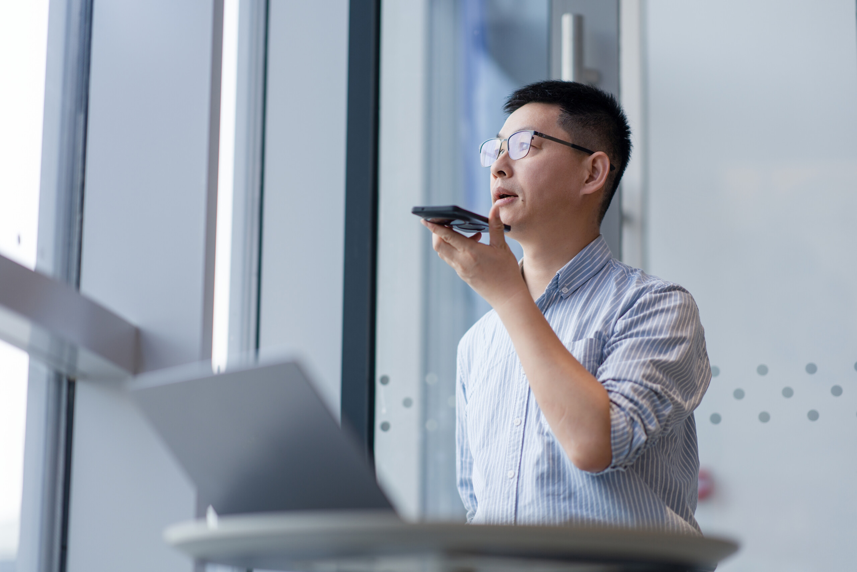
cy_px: 286
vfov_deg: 16.1
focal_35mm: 85
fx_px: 2023
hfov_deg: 23.9
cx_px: 428
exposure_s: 1/250
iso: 100
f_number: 1.4
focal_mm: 85
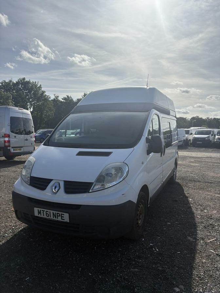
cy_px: 146
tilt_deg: -2.5
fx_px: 220
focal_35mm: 26
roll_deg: +2.7
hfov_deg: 53.1
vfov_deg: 67.3
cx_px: 110
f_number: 1.6
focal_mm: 5.96
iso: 50
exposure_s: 1/14493
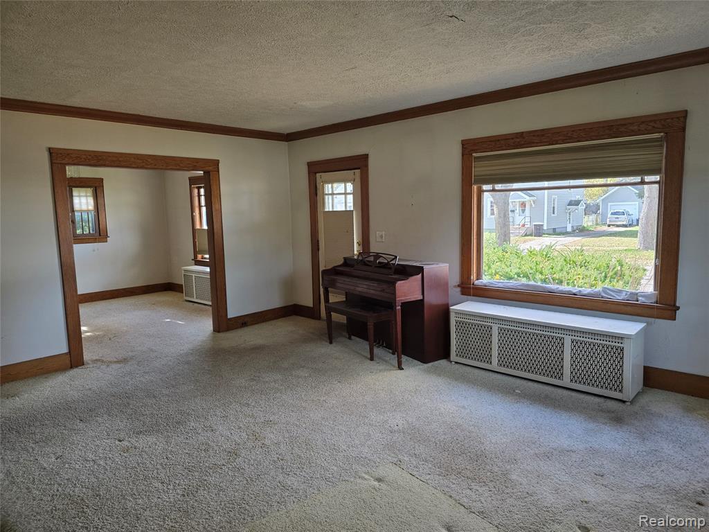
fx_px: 471
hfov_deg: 73.9
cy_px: 266
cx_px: 354
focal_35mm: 23
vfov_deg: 58.9
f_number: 1.7
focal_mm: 6.3
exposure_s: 1/180
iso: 160
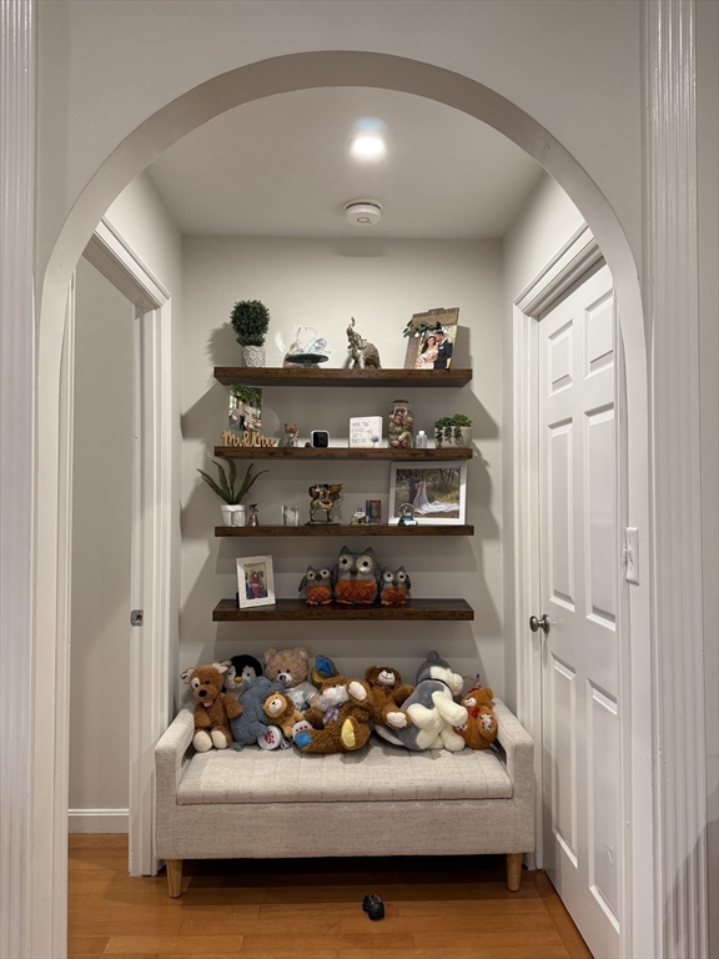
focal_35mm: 24
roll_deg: +0.0
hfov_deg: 56.8
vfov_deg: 71.6
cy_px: 480
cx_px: 360
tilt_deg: +1.7
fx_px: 665
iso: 160
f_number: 1.78
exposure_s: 1/60
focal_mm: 6.76
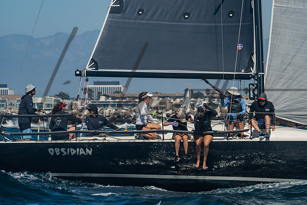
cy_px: 73
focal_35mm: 279
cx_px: 195
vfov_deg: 4.9
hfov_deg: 7.4
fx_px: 2380
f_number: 6.3
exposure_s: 1/1000
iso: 160
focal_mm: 170
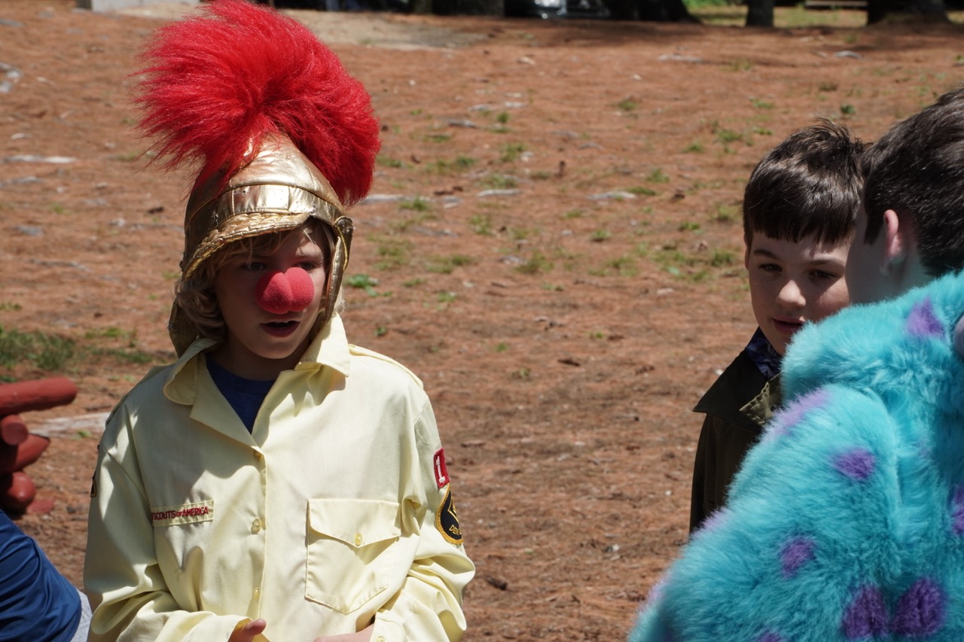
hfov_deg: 12.8
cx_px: 482
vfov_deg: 8.5
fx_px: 4310
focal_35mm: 161
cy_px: 321
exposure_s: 1/500
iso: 1250
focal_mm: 161
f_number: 22
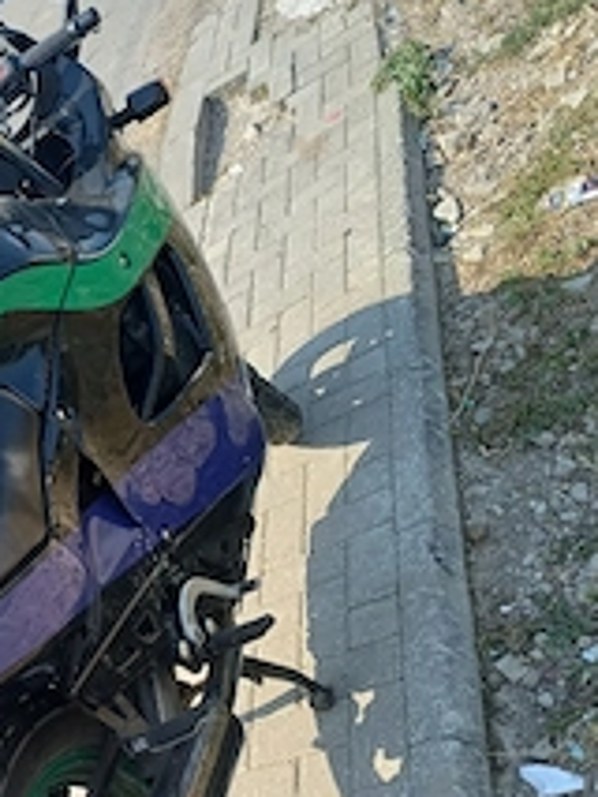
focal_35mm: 47
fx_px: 1081
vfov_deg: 39.5
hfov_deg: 30.2
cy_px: 580
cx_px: 120
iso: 50
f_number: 1.8
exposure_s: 1/556
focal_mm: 4.65
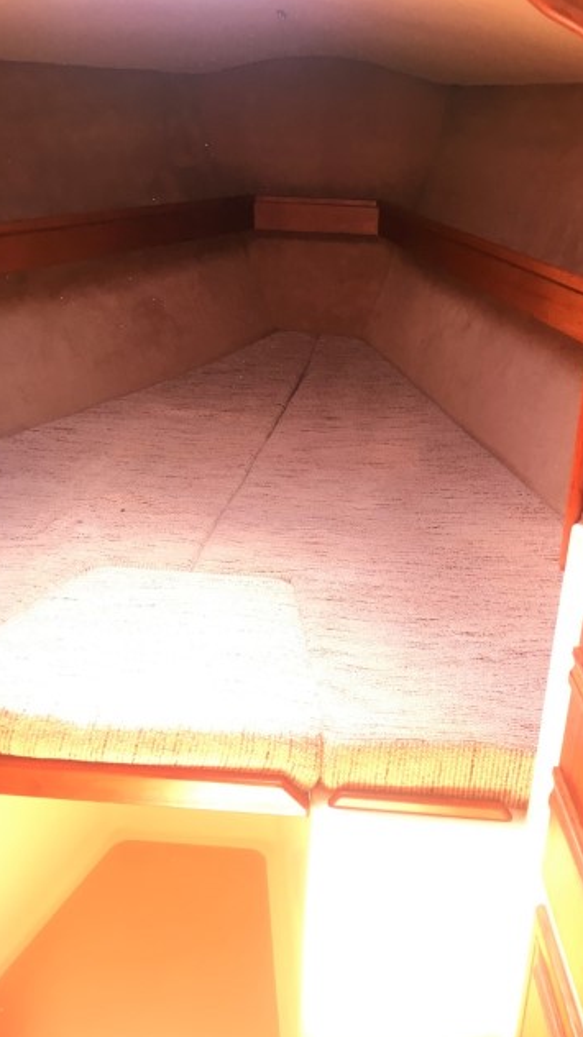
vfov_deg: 61.0
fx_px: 880
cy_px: 520
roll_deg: -2.9
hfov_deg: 36.4
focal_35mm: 32
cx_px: 376
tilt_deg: -21.9
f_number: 2.2
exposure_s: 1/33
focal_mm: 4.15
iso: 80
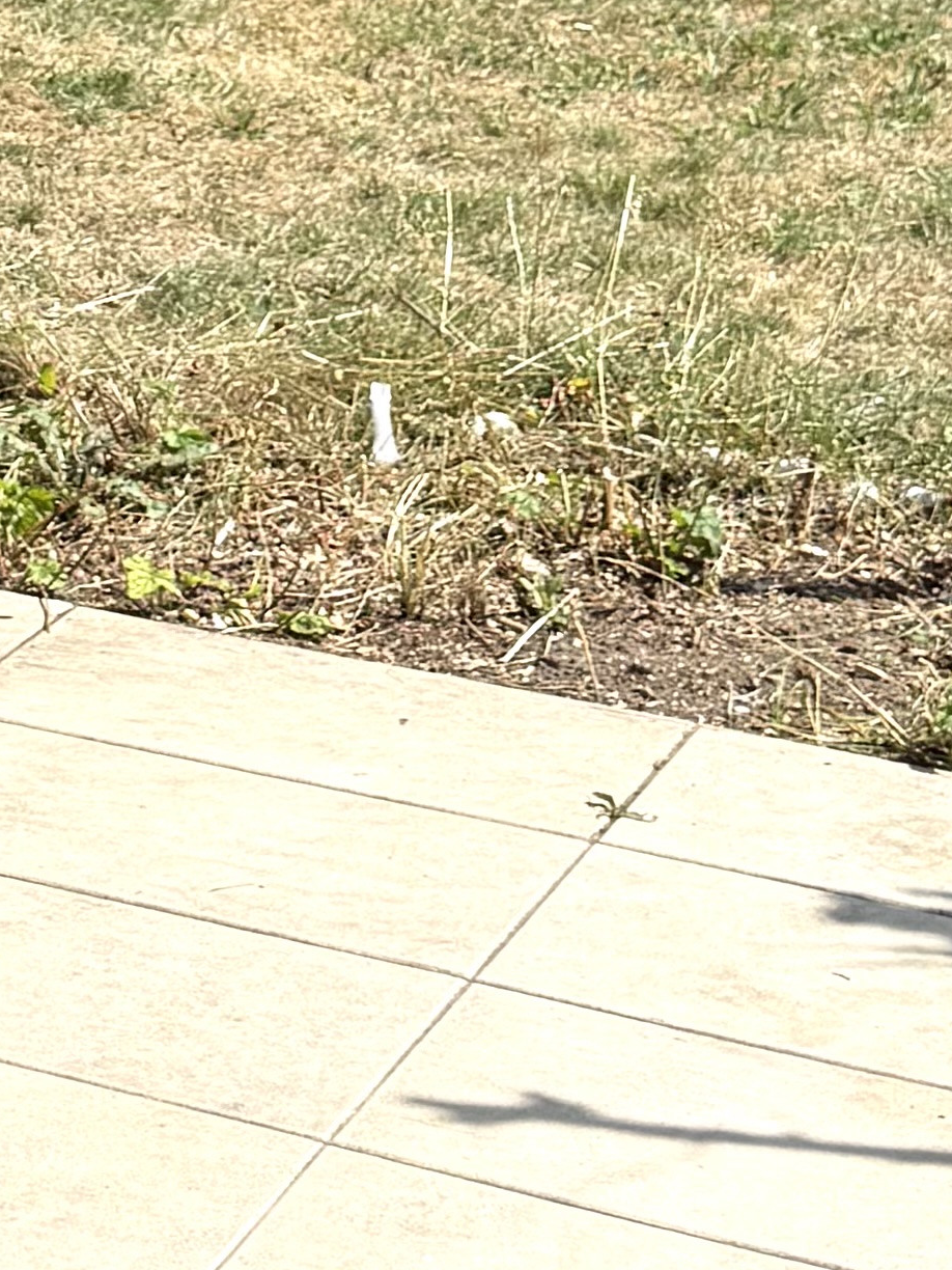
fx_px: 4107
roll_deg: -0.8
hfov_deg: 13.0
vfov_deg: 17.2
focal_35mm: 112
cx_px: -105
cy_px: -17
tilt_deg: -11.5
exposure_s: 1/5319
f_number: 1.78
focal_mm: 6.76
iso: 80
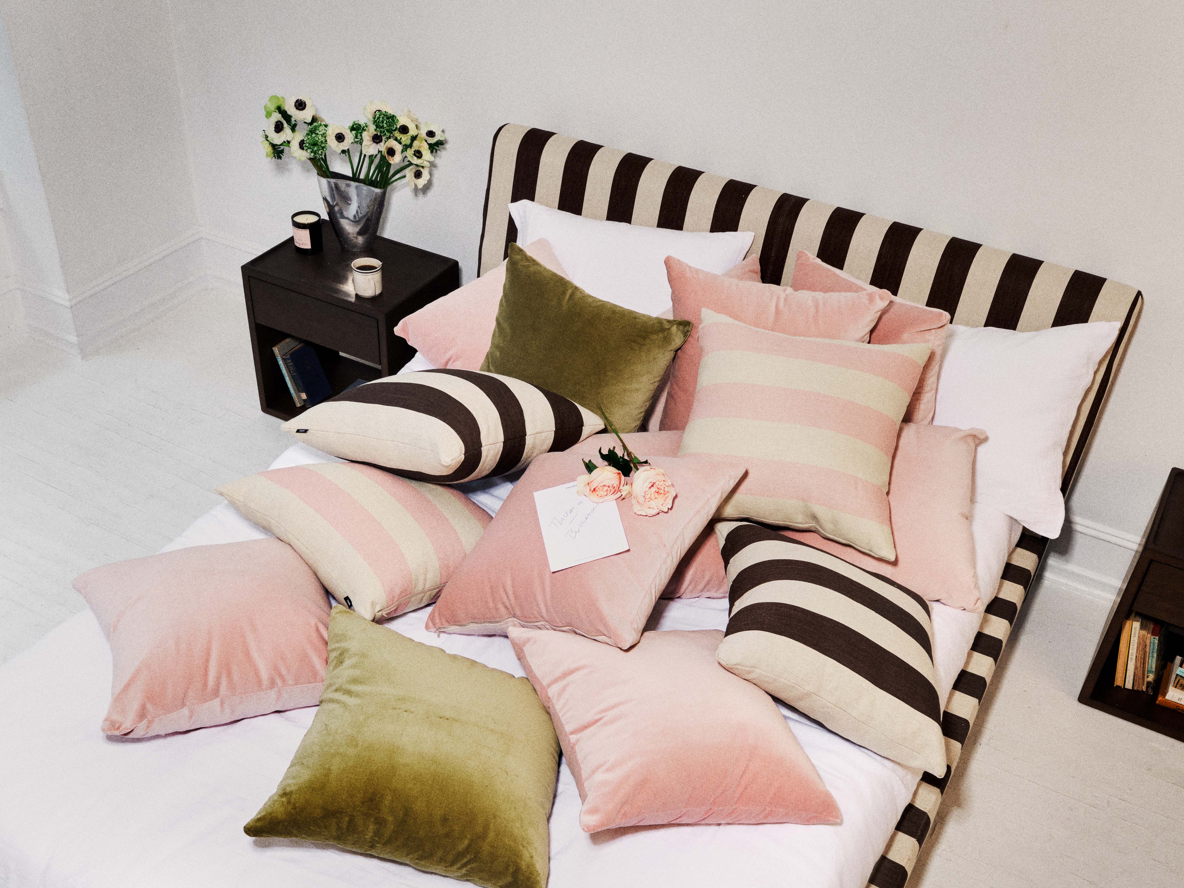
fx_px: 1197
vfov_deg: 40.3
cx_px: 591
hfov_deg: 52.6
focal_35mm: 35
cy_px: 581
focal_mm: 16
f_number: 8
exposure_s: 1/80
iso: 160
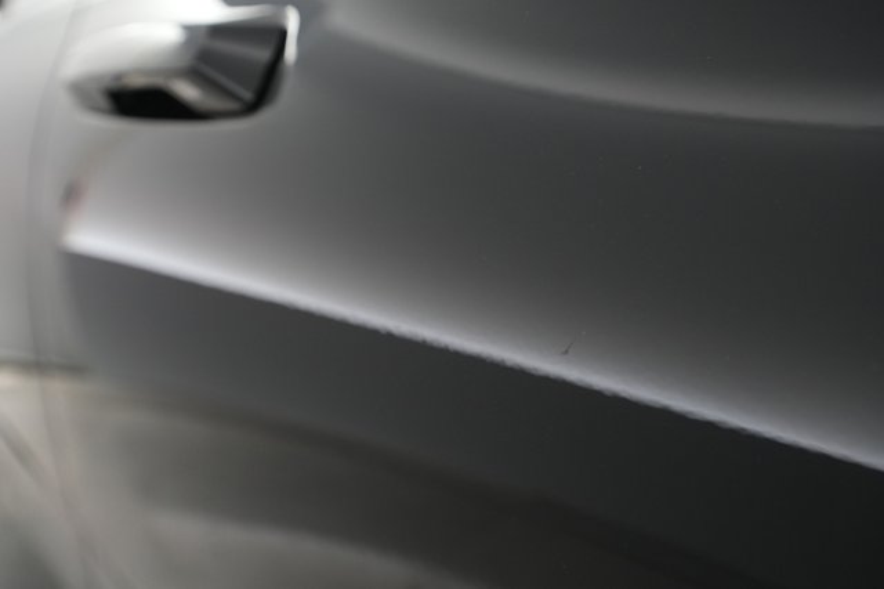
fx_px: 687
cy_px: 294
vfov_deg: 46.4
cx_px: 442
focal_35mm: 28
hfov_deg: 65.5
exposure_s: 1/100
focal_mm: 28
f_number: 4.5
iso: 2500
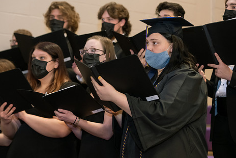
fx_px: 754
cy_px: 81
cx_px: 111
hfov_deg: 17.8
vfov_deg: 11.9
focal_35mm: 115
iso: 2000
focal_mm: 92
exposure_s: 1/200
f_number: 3.5
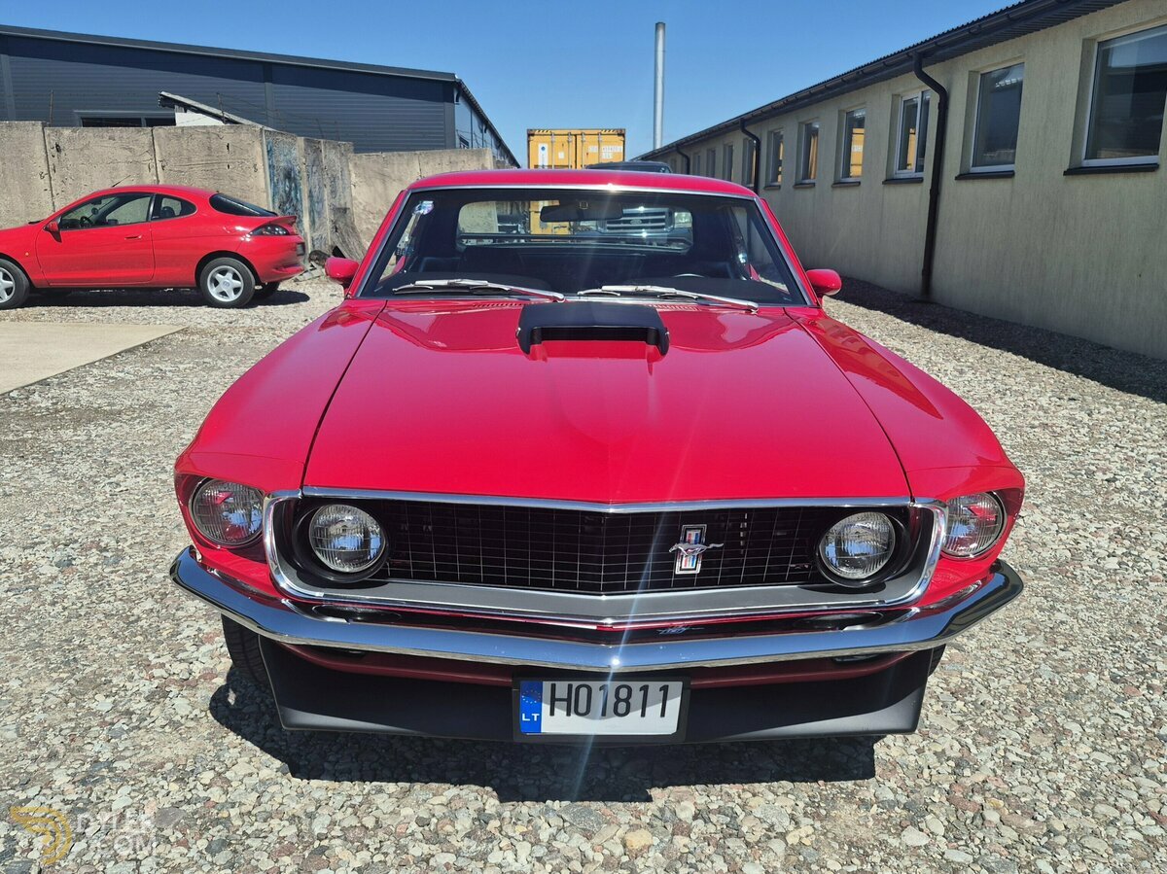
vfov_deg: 58.8
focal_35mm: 23
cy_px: 437
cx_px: 584
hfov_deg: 73.9
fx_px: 775
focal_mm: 5.4
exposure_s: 1/2500
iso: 25
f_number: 1.8
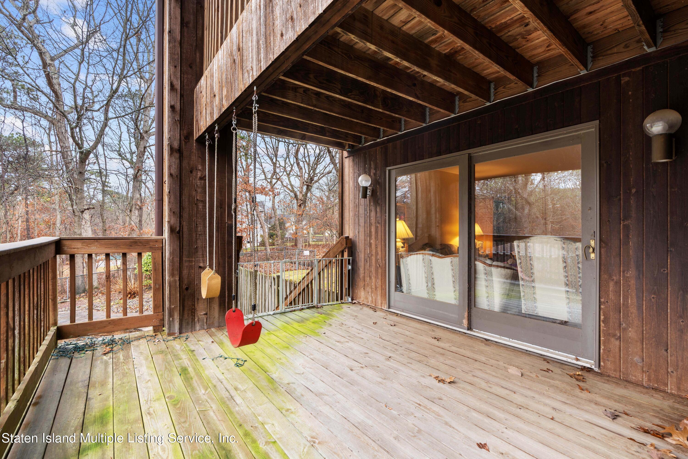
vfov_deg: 73.7
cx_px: 344
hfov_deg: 96.7
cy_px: 230
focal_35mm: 16
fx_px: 306
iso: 100
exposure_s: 1/5
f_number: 9
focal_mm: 16
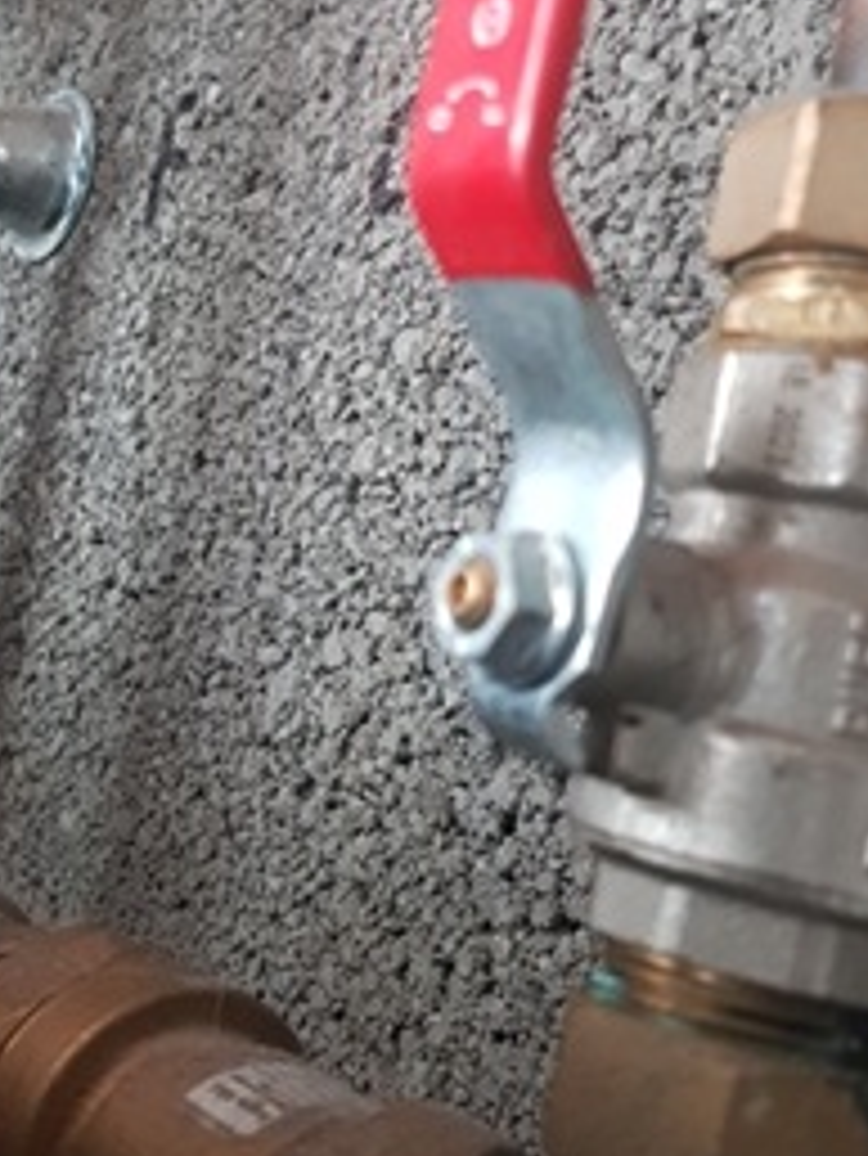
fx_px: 1804
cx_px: 184
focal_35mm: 54
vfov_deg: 35.5
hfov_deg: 26.6
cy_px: 497
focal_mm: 4.2
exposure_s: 1/10
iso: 200
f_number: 1.7
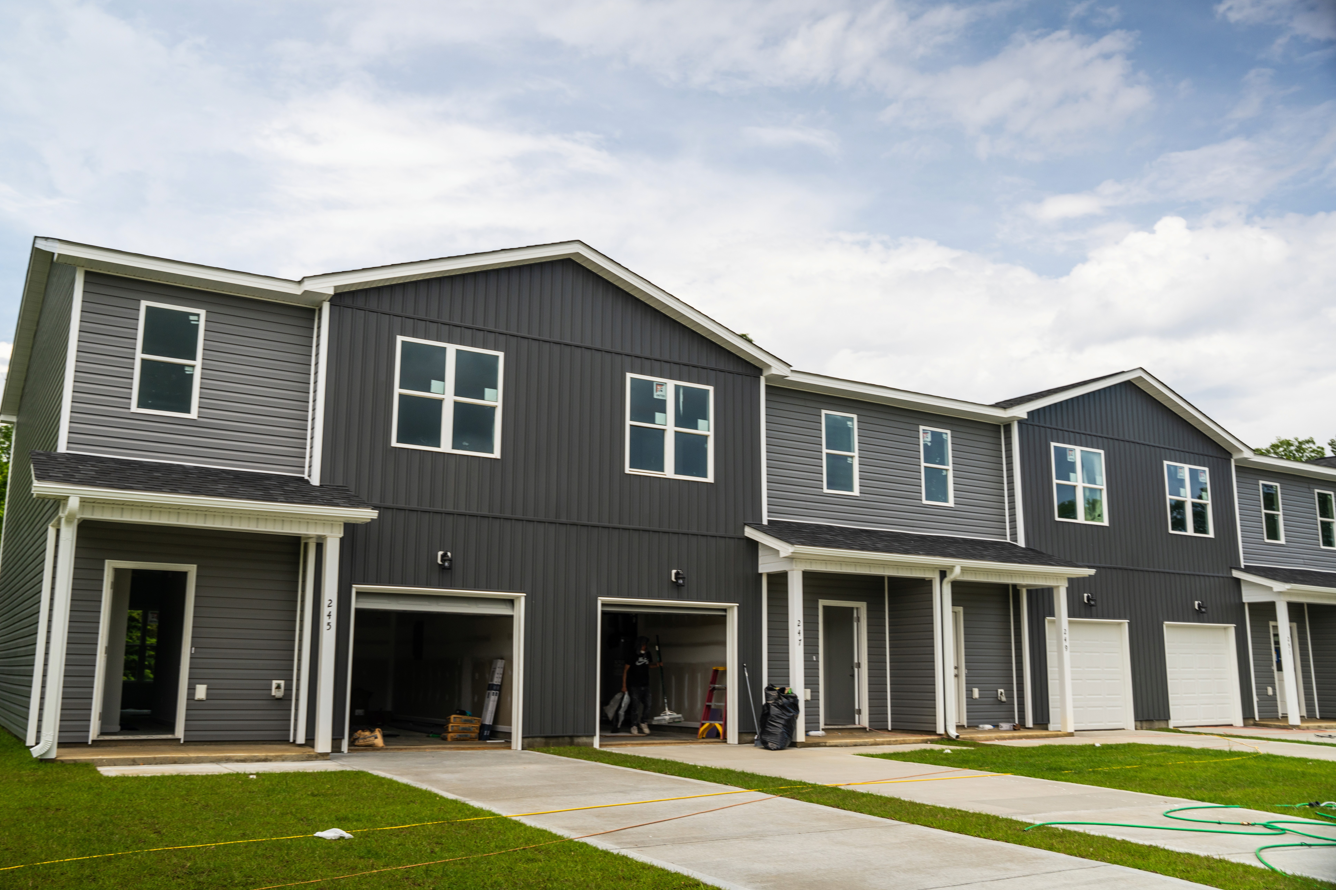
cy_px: 441
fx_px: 1187
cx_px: 647
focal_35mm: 32
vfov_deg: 41.1
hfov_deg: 58.7
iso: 200
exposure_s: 1/125
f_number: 2.8
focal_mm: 31
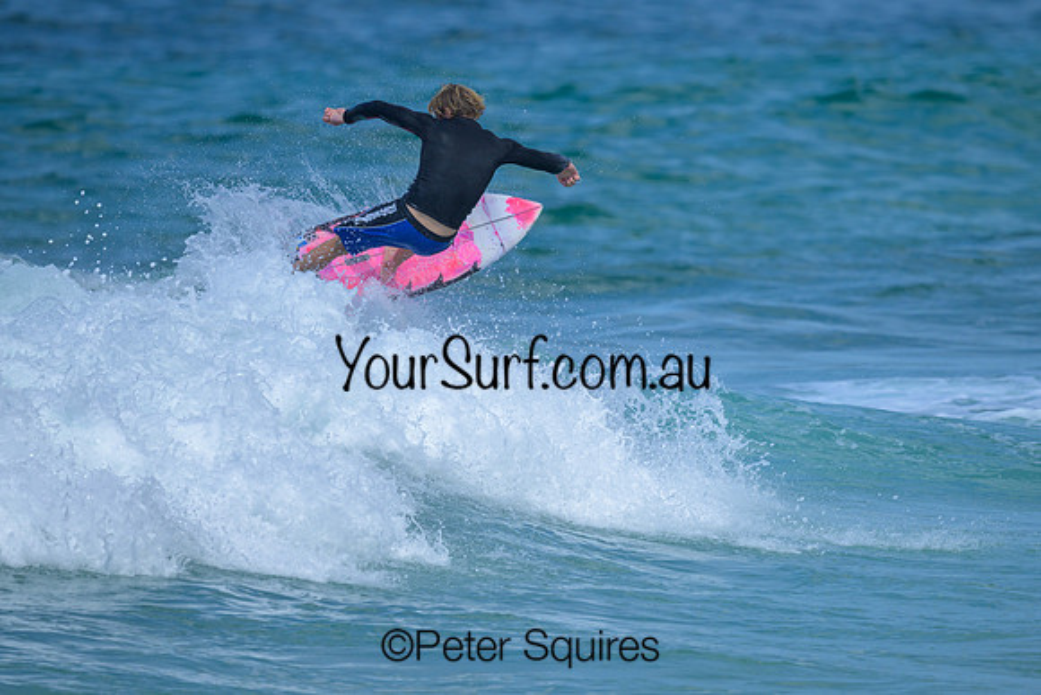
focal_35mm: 1092
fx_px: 31573
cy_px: 400
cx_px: 584
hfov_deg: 1.9
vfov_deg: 1.3
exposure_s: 1/2000
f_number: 6.3
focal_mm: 800
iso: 180
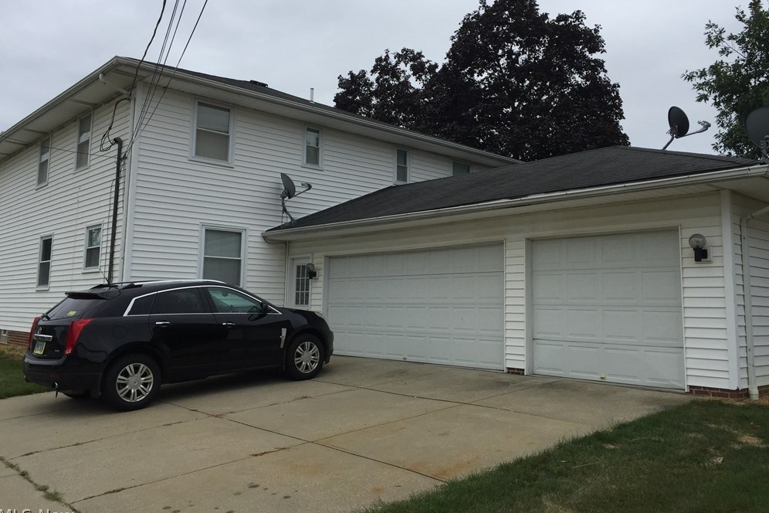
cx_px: 389
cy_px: 232
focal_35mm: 31
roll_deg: -2.0
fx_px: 662
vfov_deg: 42.3
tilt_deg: +7.2
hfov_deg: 60.3
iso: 32
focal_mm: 4.15
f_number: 2.2
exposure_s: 1/1163
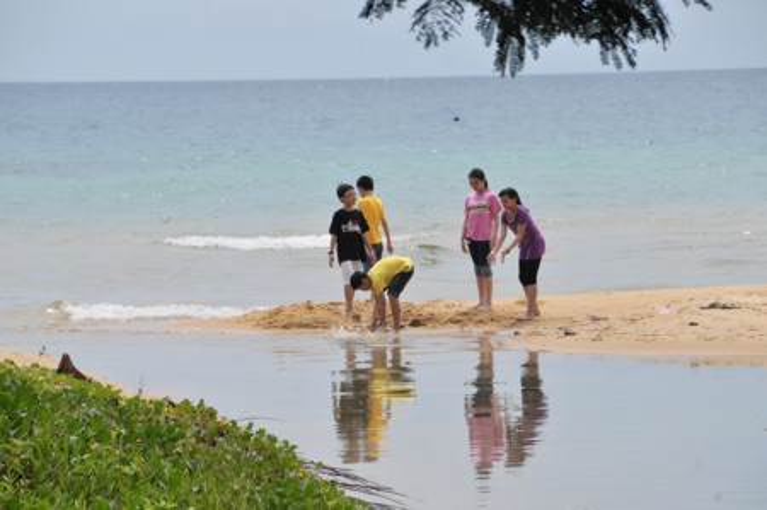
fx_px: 6385
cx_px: 384
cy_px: 255
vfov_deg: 4.6
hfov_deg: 6.9
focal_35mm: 300
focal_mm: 200
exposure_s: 1/500
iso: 200
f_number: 11
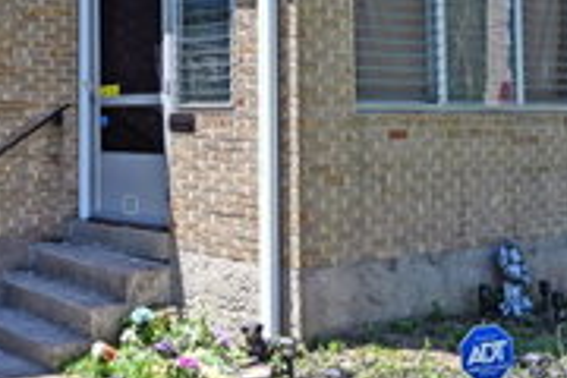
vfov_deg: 22.7
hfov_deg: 32.1
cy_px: 49
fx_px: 920
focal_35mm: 58
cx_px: 28
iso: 125
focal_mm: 20.5
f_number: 5.6
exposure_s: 1/250
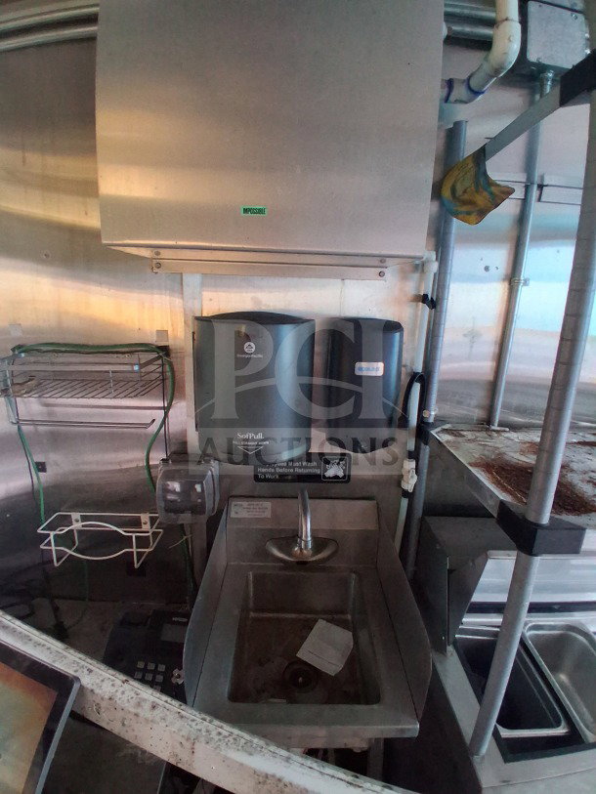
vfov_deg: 91.0
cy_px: 397
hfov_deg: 74.7
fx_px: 390
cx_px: 298
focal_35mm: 17
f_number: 2.2
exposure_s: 1/40
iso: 500
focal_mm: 1.4
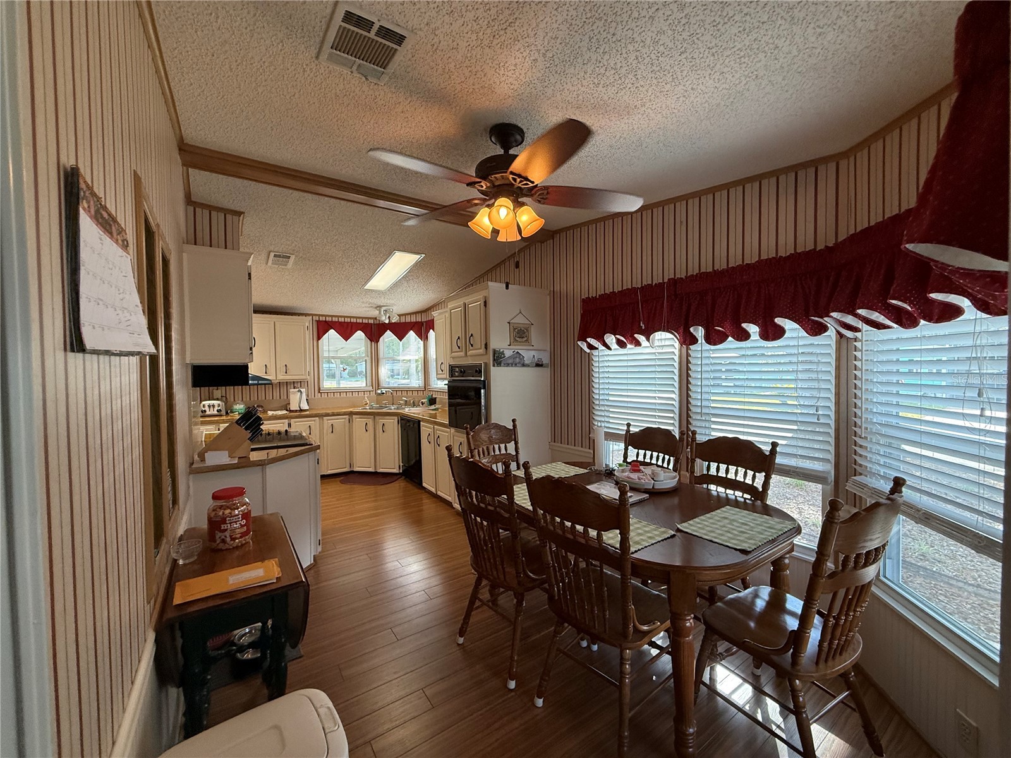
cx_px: 506
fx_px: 409
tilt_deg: -0.4
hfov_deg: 102.1
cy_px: 379
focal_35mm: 14
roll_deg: +0.3
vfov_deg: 85.7
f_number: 2.2
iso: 200
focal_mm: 2.22
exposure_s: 1/120
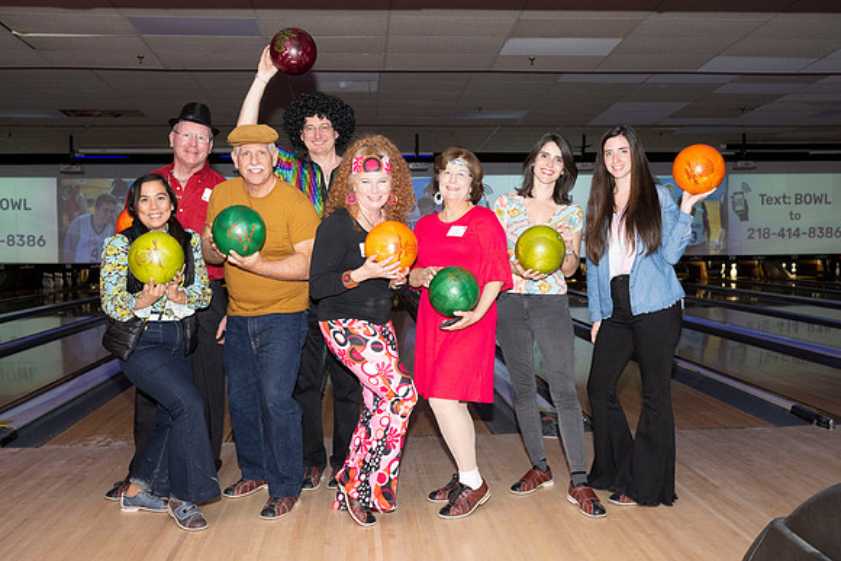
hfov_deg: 53.1
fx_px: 841
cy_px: 280
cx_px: 420
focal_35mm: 36
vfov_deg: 36.9
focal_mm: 36
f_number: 5.6
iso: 1600
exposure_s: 1/100
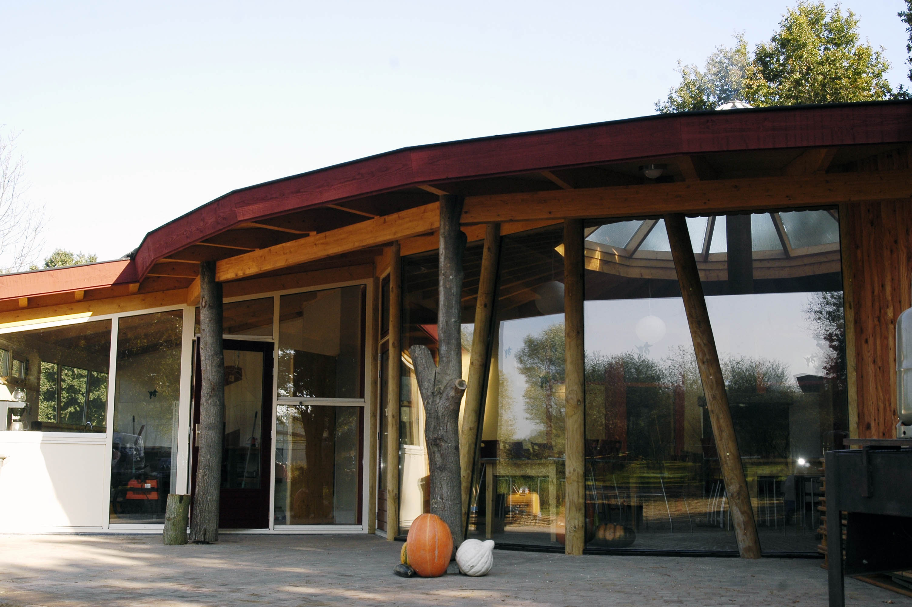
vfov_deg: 31.8
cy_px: 304
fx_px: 1063
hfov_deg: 46.4
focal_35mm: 42
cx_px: 456
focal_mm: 28
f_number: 8
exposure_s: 1/250
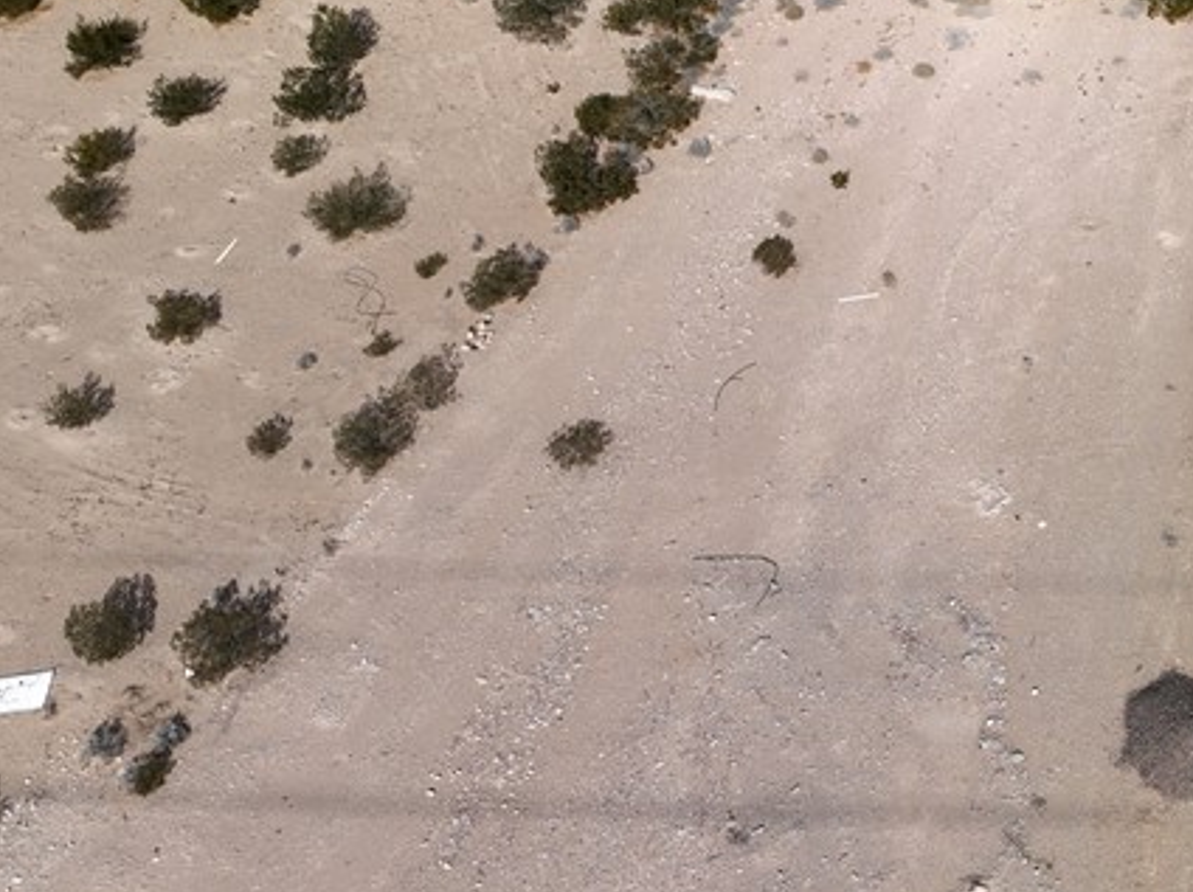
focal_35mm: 58
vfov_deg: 25.1
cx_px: 1249
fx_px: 1997
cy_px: 590
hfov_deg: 30.4
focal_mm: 12.29
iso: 100
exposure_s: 1/3200
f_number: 2.8
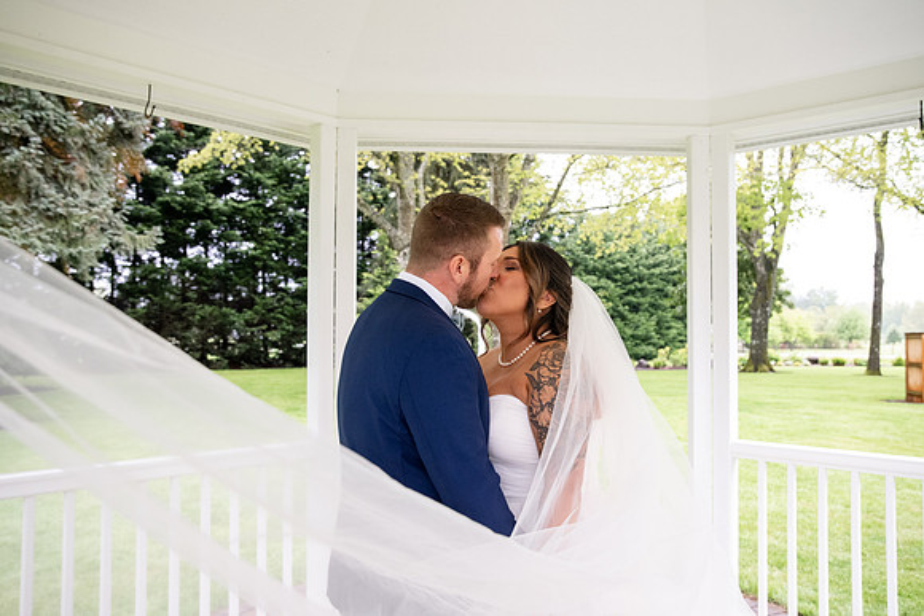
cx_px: 462
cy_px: 308
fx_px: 796
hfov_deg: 60.3
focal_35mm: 31
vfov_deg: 42.3
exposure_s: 1/320
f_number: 4.5
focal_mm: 31
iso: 3200
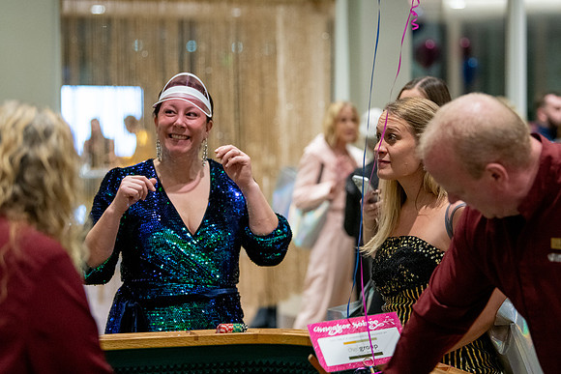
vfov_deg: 11.3
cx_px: 315
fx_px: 1884
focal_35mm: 121
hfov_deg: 16.9
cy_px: 164
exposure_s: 1/160
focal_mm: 102
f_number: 2.8
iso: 3200
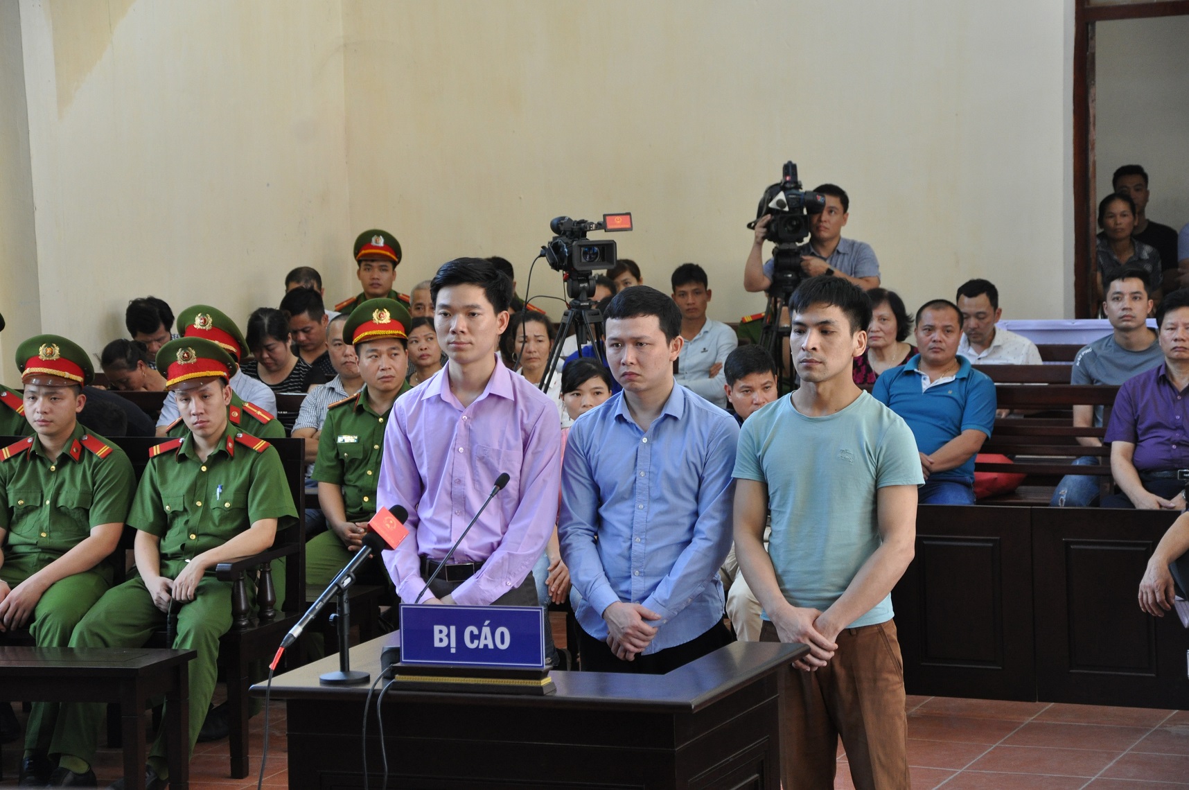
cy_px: 395
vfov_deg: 13.0
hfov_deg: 19.5
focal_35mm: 105
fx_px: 3464
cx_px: 594
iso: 800
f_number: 5.3
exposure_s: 1/30
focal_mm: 70
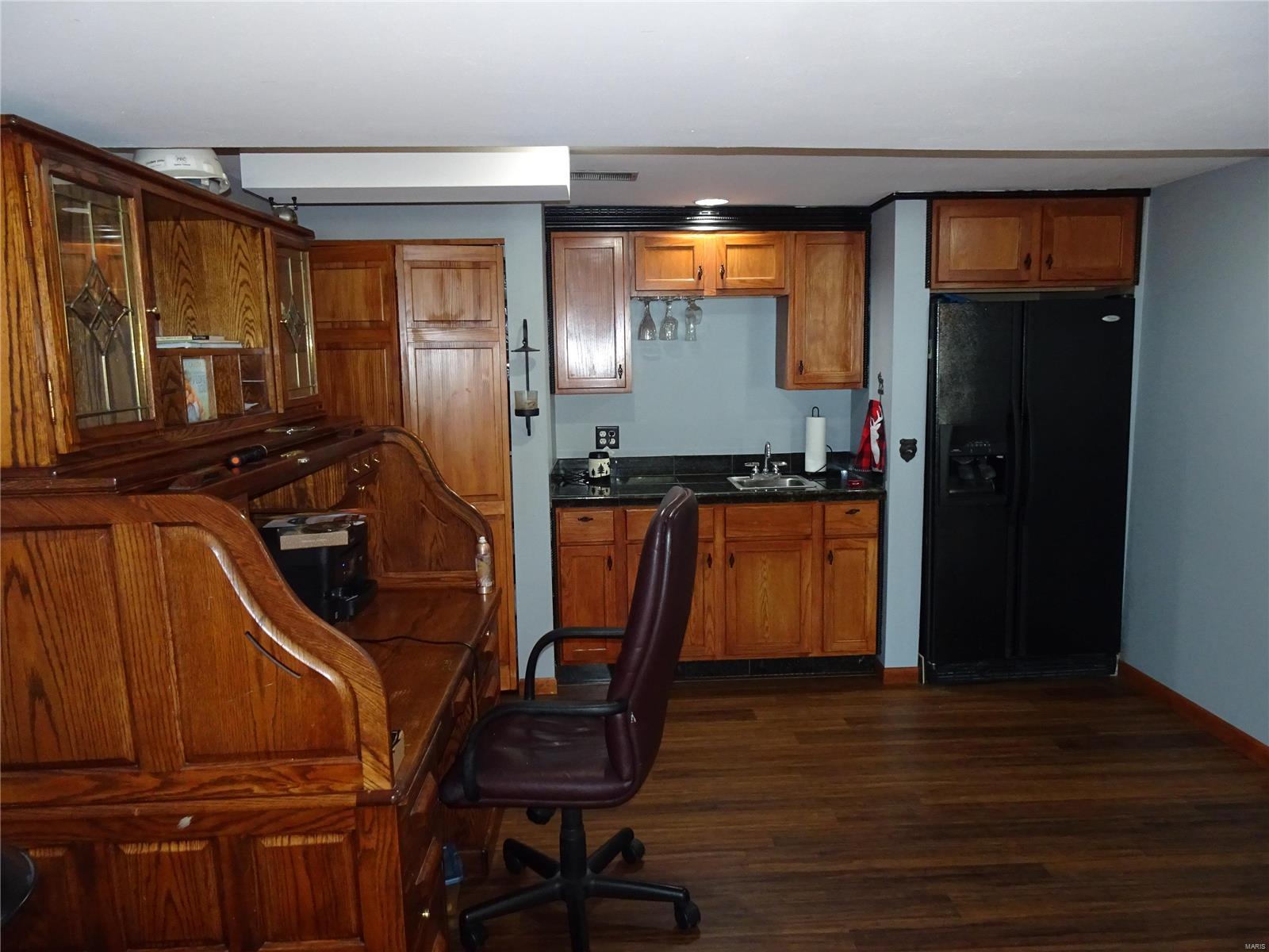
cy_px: 476
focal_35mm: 24
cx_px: 634
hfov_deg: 71.6
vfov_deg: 56.8
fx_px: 880
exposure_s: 1/30
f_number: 3.5
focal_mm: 4.1
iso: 500
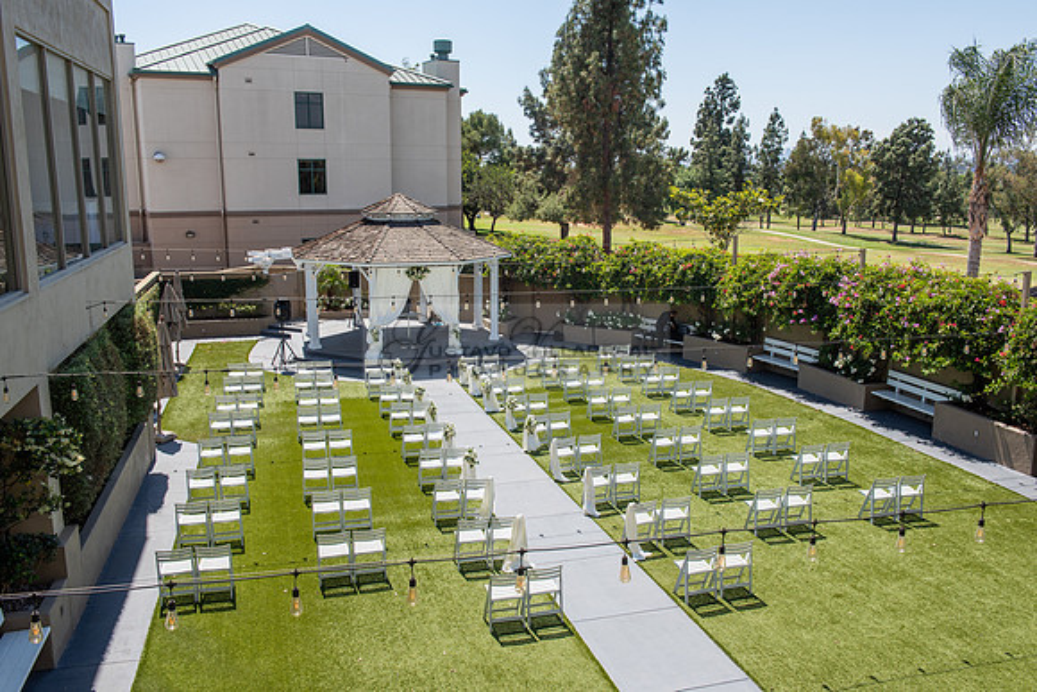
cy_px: 346
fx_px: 922
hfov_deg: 58.7
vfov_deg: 41.1
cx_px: 518
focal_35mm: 32
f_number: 8
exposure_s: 1/250
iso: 100
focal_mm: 32
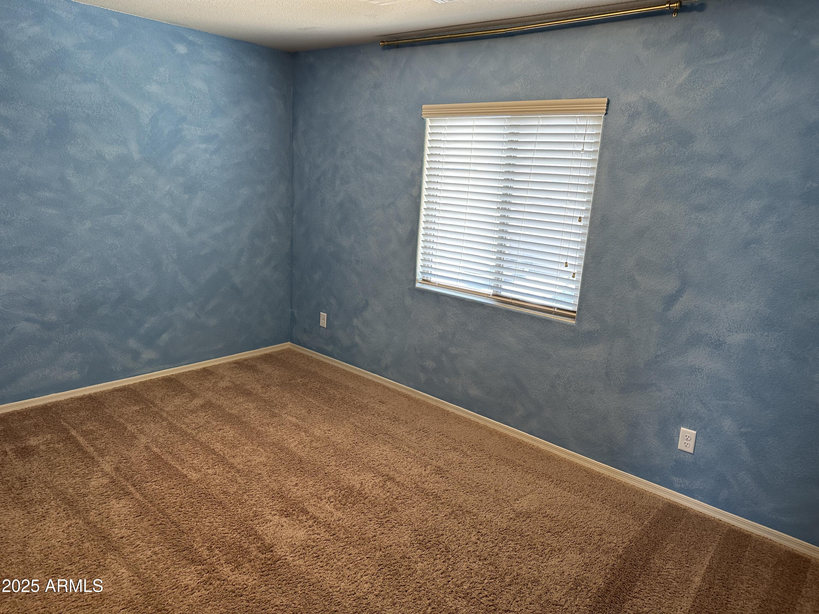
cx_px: 410
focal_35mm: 24
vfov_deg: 56.8
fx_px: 568
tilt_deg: -13.2
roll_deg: -4.2
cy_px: 307
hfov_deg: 71.6
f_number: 1.78
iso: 125
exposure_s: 1/60
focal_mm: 6.86
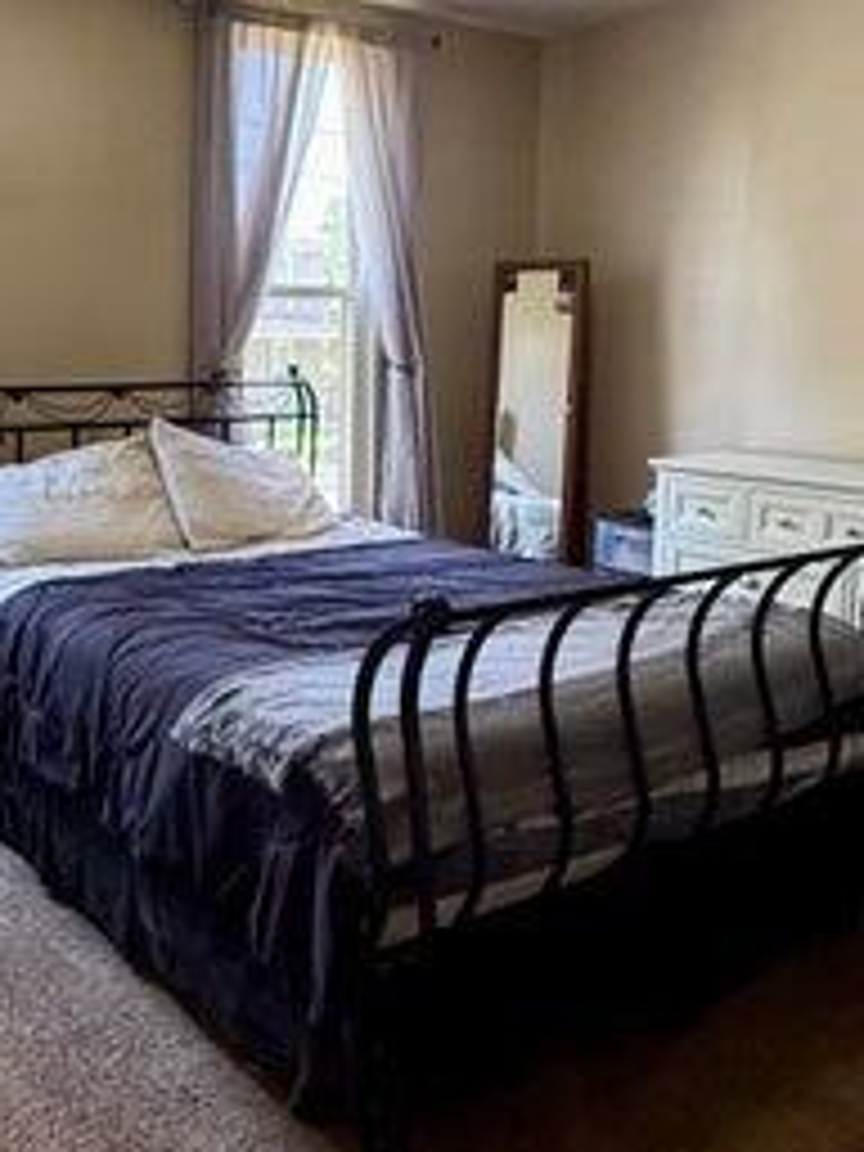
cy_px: 500
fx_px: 1165
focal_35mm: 35
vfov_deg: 52.5
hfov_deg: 39.6
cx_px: 216
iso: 320
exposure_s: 1/99
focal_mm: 2.22
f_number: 2.2
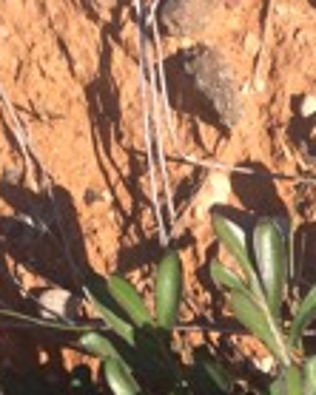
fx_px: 1241
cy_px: 679
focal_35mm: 106
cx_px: 342
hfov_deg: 14.2
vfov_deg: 15.8
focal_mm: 4.15
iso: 32
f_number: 2.2
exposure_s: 1/1026
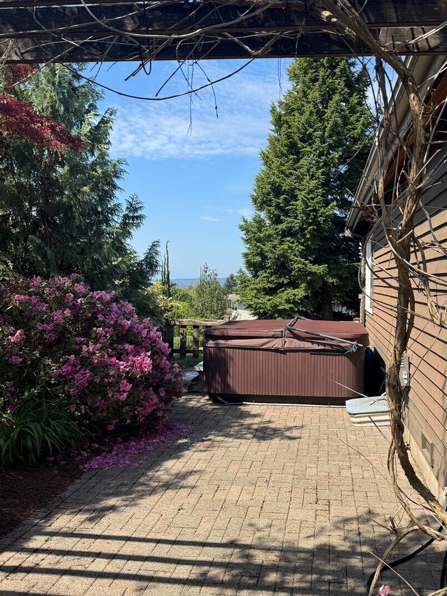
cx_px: 282
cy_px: 306
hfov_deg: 43.8
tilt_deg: -3.9
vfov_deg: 56.8
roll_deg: -0.1
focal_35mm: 32
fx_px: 551
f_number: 1.78
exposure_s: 1/2604
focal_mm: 6.76
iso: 80
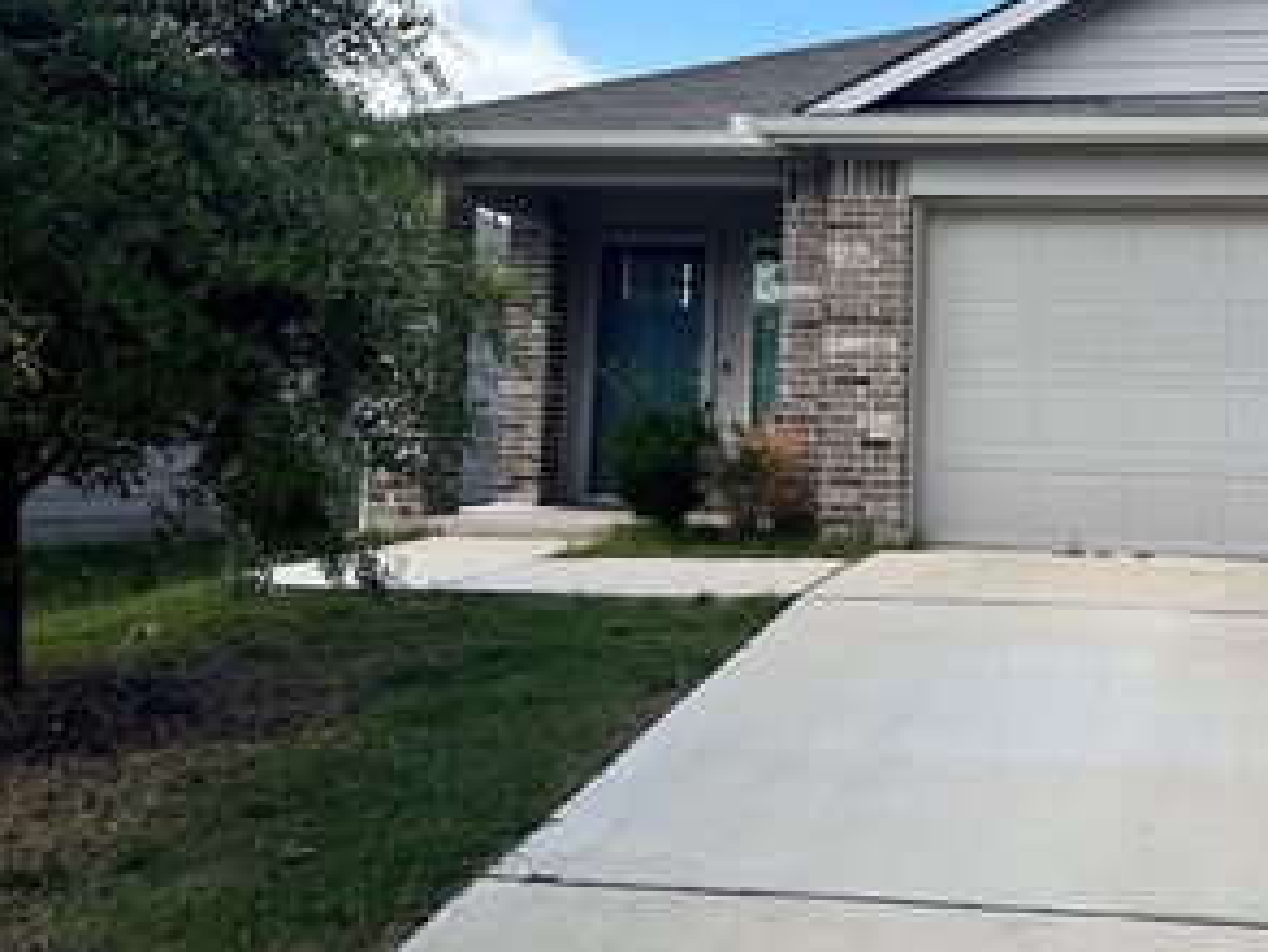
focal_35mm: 41
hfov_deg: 43.9
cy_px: 314
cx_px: 991
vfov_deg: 34.8
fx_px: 1502
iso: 80
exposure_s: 1/5000
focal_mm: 6.86
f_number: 1.78
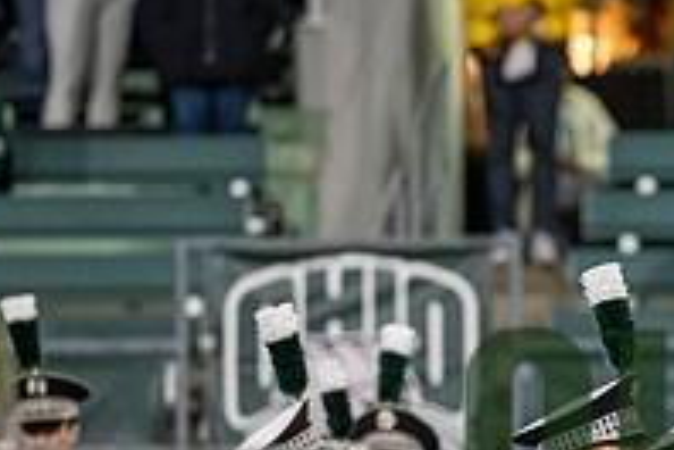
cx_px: 722
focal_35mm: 880
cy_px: 488
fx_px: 16474
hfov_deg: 2.3
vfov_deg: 1.6
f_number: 2.8
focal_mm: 200
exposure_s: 1/500
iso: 1000
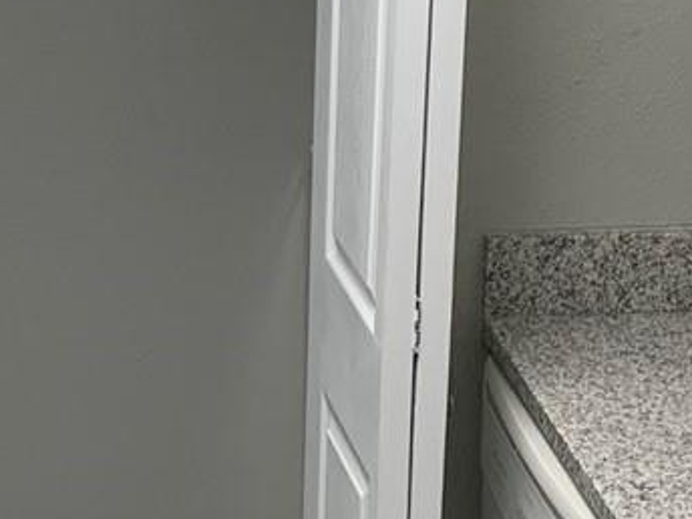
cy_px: 314
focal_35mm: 121
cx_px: -8
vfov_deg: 12.2
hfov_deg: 16.0
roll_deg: +1.2
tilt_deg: -20.6
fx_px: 2419
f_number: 1.8
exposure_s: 1/120
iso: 50
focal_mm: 4.25
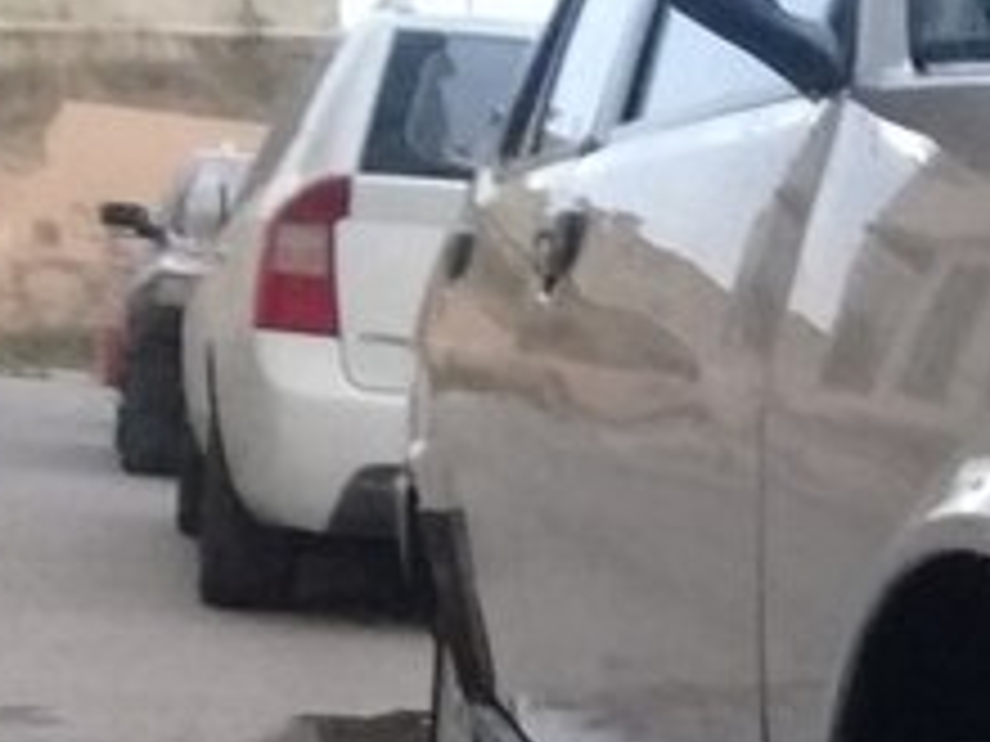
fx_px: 2660
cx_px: 1418
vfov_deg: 15.5
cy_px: 812
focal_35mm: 93
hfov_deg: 18.9
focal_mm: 3.3
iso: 500
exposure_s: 1/17
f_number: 2.2
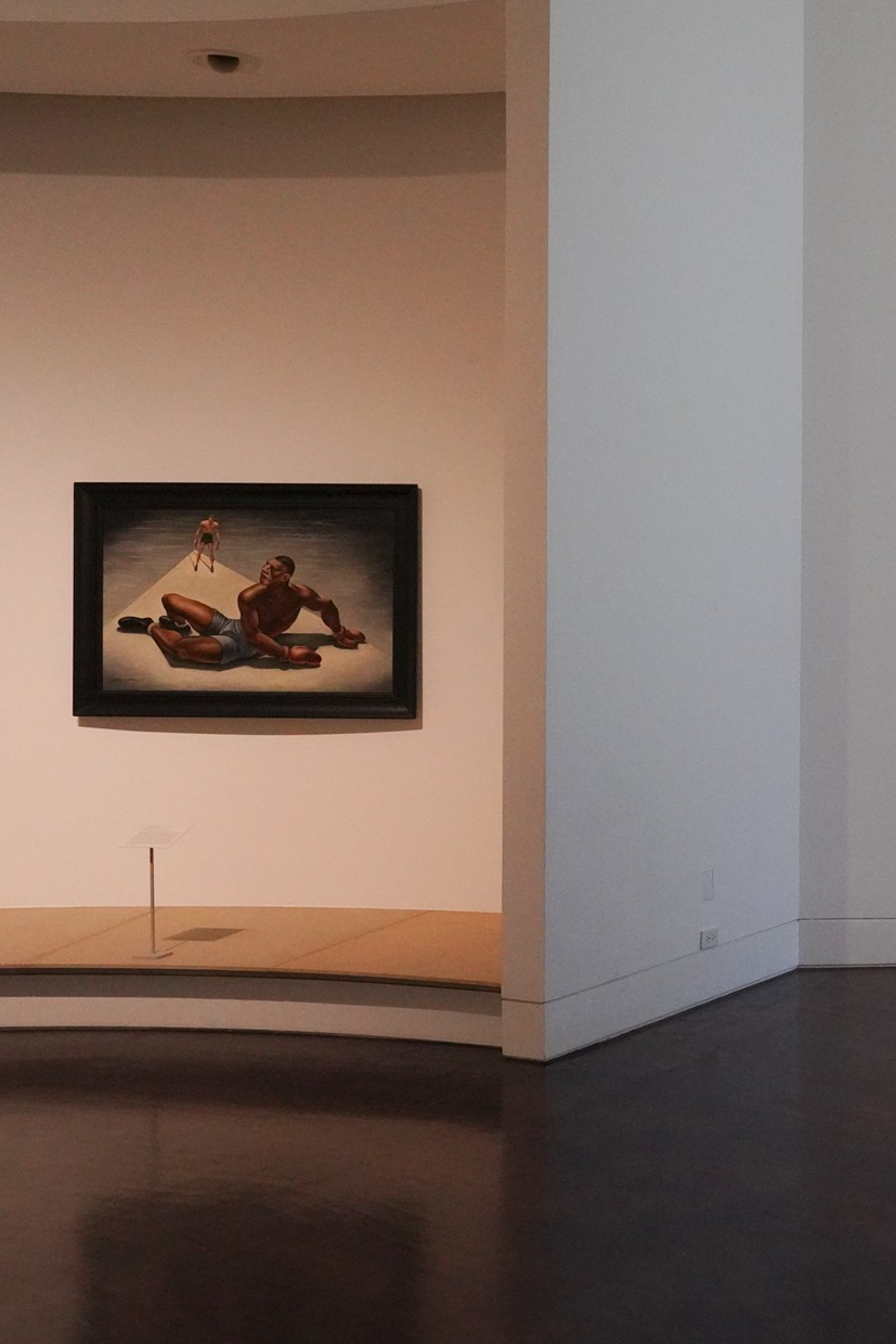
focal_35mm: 50
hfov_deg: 24.8
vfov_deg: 39.6
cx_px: 1029
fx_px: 1866
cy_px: 624
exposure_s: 1/100
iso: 8000
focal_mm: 31
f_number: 14
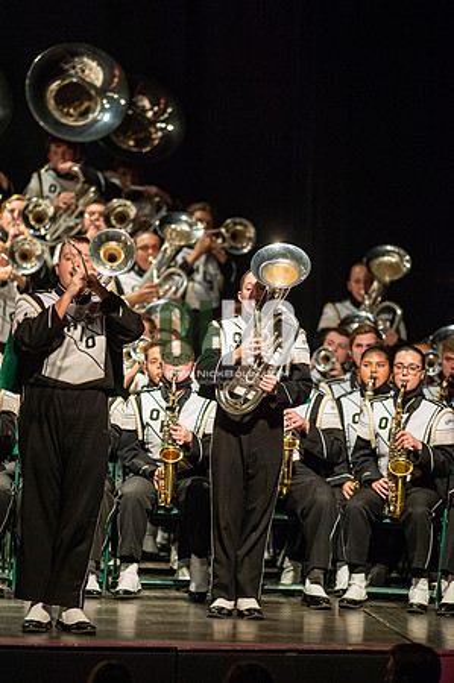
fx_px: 5688
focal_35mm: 300
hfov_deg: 4.6
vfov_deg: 6.9
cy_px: 342
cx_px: 227
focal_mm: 300
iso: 3200
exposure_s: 1/500
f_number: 2.8
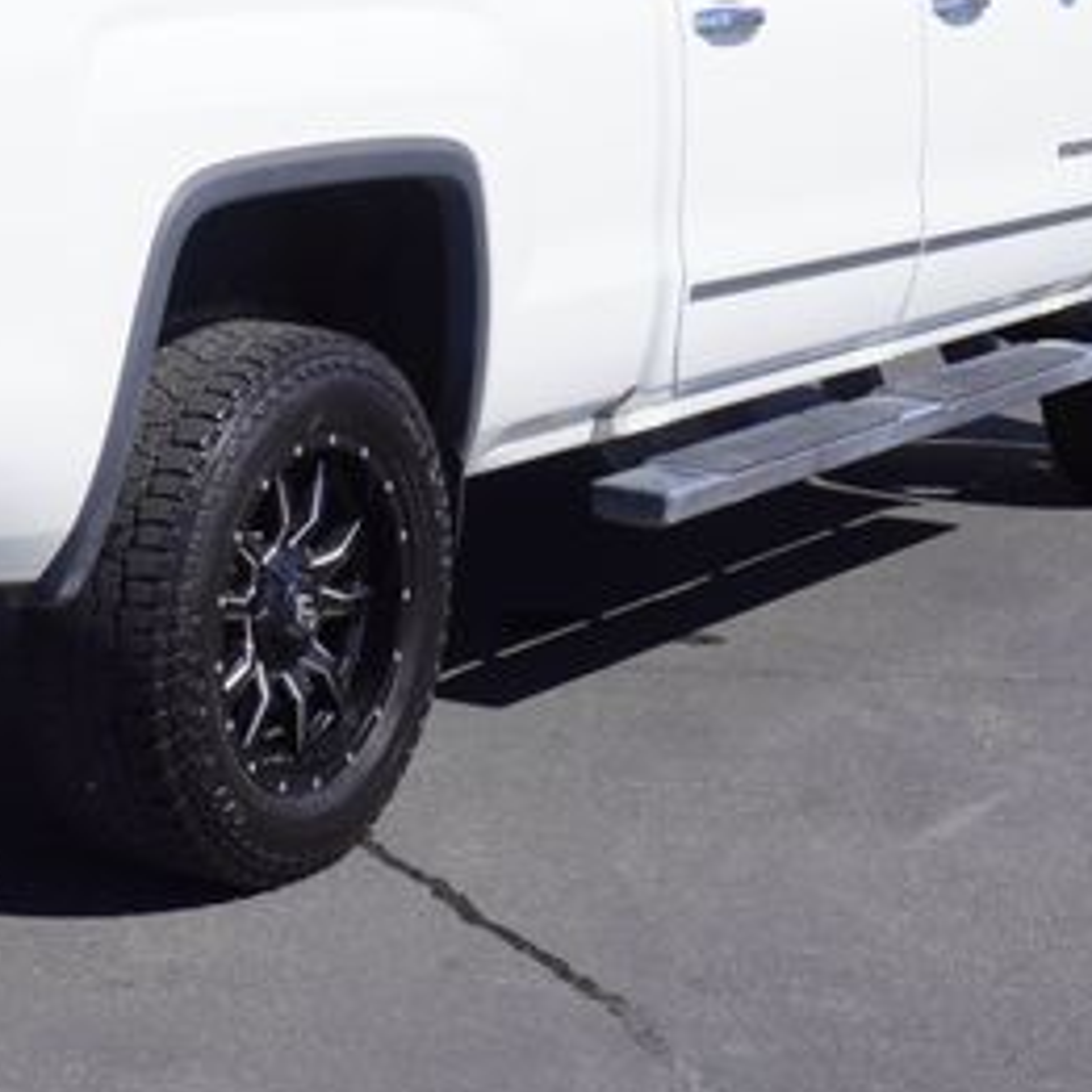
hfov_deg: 17.1
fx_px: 3569
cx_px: 100
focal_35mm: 100
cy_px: 272
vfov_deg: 17.3
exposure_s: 1/160
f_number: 11
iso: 100
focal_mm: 32
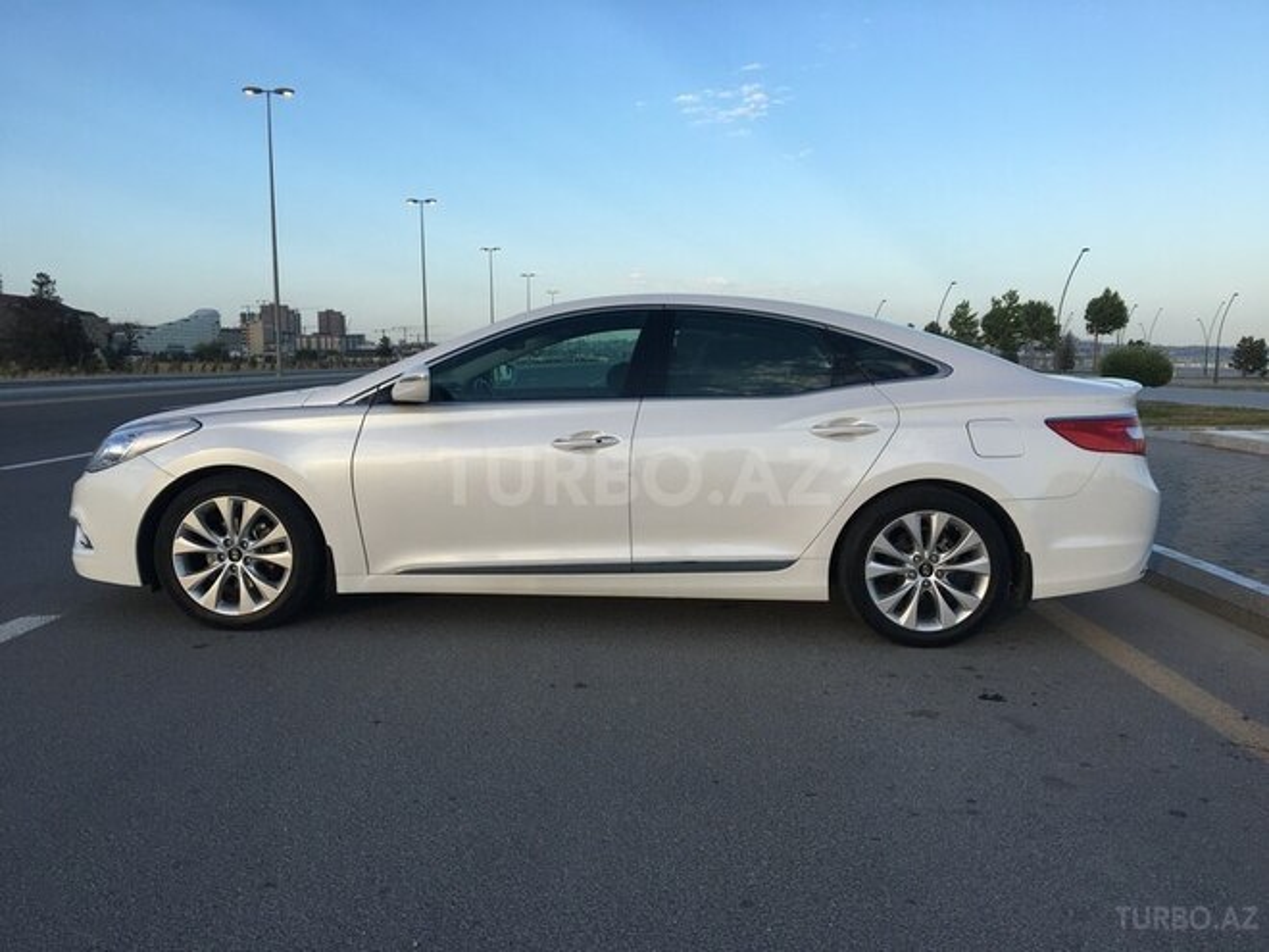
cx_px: 634
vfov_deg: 48.2
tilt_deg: -6.3
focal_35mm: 29
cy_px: 476
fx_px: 1063
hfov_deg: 61.7
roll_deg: +0.3
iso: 25
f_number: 2.2
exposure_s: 1/569
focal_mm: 4.15
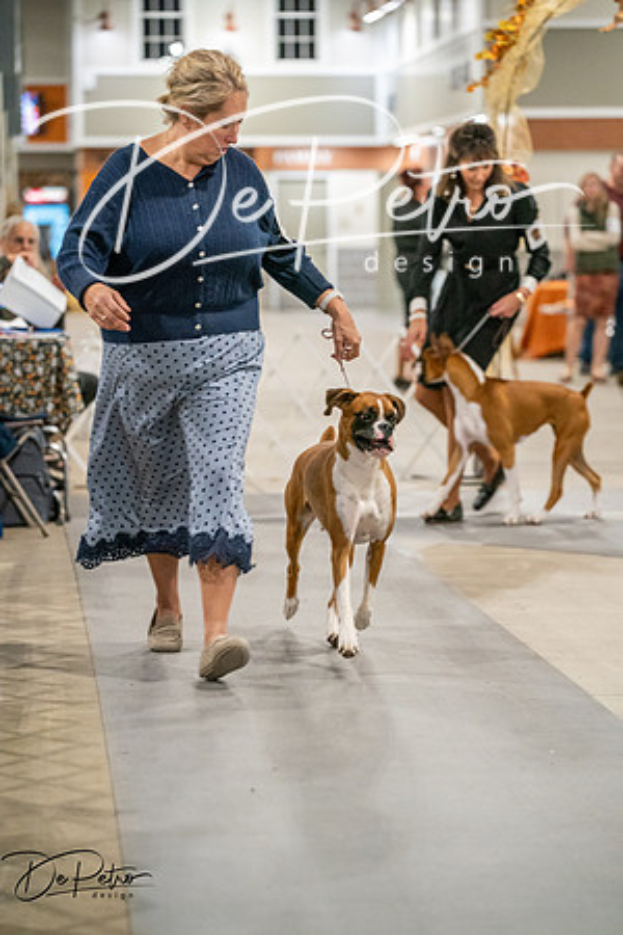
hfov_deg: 11.0
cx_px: 312
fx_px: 3245
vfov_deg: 16.4
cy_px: 468
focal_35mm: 125
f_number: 3.5
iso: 6400
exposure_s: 1/250
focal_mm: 125
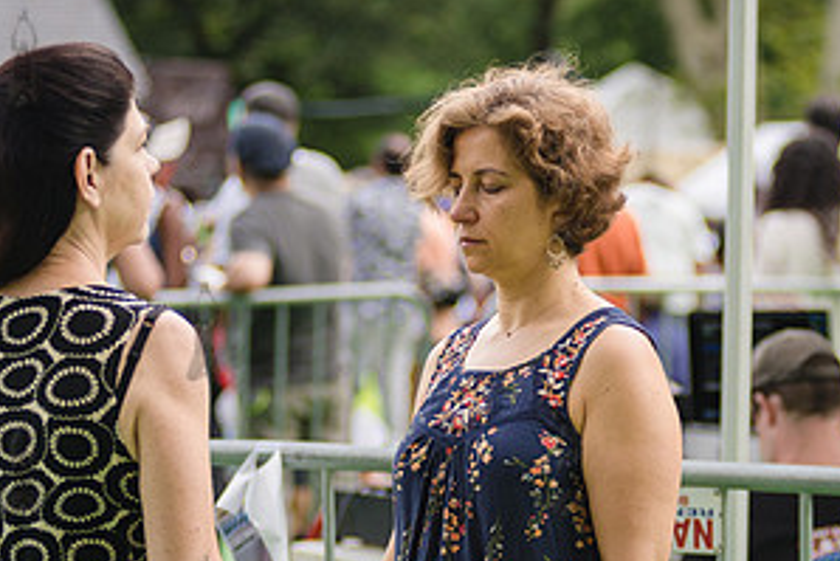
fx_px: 4178
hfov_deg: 11.5
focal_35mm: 179
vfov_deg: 7.7
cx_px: 567
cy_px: 467
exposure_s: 1/640
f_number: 2.8
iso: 500
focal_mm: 92
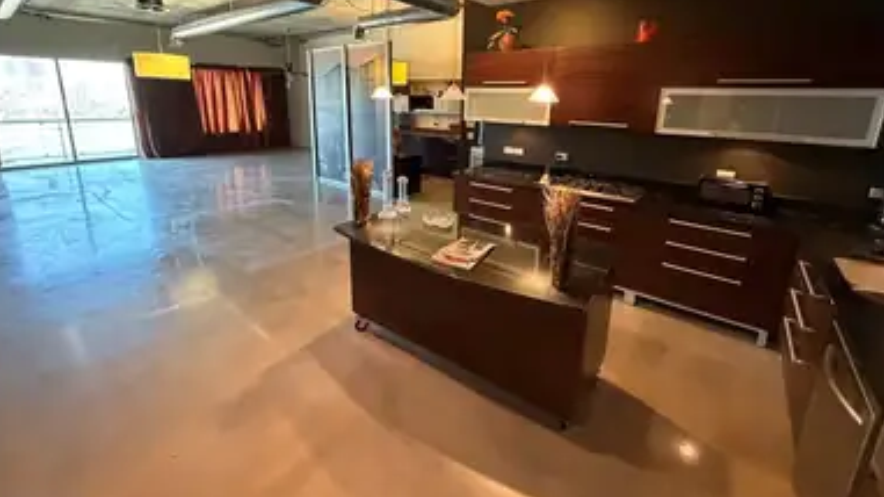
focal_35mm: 16
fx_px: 375
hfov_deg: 99.4
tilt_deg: -12.9
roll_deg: -0.5
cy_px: 179
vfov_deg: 65.8
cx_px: 448
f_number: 2.2
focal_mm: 2.22
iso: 1000
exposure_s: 1/60
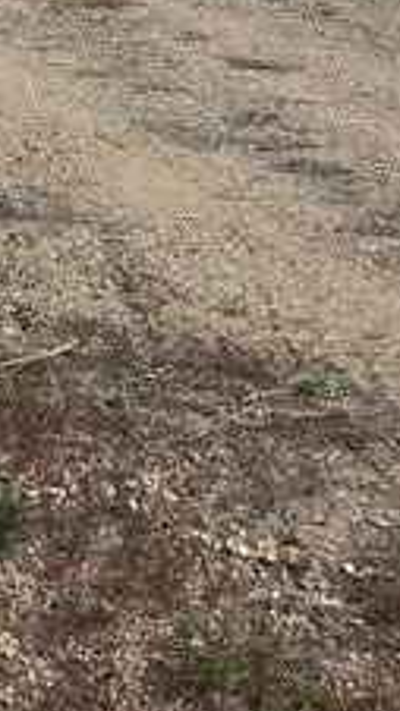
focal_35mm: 74
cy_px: -52
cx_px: -72
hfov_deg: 15.7
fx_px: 1396
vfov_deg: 26.5
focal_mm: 5.4
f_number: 1.8
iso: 32
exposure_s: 1/2921
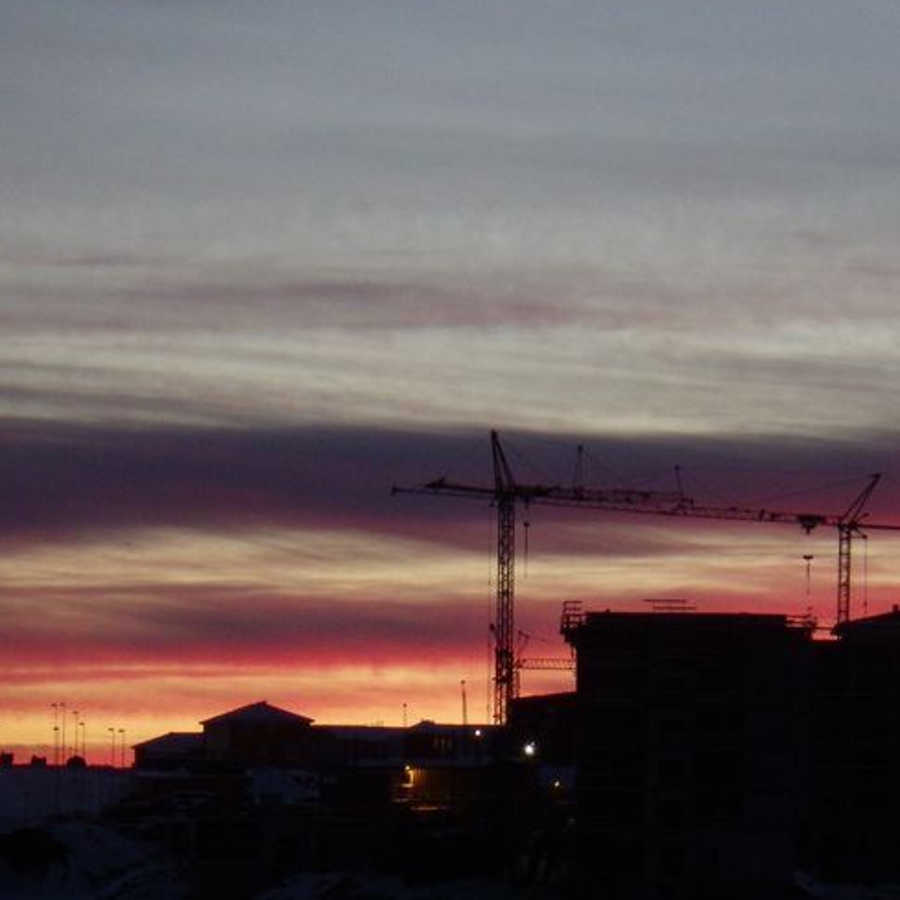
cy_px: 502
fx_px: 5971
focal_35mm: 203
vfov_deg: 8.6
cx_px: 548
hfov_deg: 8.6
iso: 500
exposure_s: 1/125
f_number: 5.5
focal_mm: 25
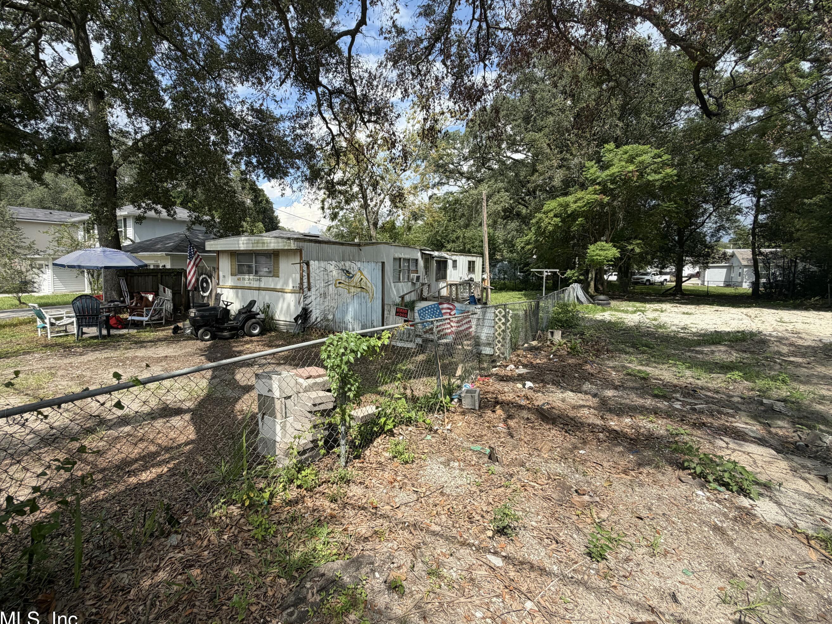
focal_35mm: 16
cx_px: 369
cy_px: 295
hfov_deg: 94.1
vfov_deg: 78.0
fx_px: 385
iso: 32
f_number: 2.2
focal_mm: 2.22
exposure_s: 1/770
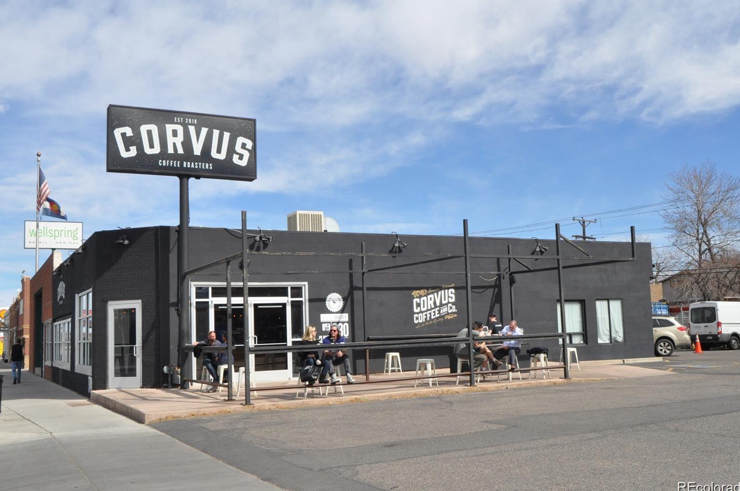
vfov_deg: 34.5
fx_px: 791
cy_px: 245
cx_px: 374
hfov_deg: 50.2
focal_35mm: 39
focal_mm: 25
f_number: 14
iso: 800
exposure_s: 1/800
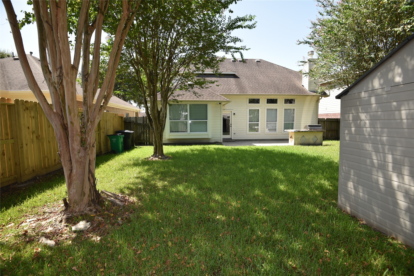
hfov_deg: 96.7
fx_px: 184
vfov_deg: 73.8
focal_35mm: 16
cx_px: 207
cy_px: 138
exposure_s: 1/125
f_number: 5.6
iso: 200
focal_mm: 16
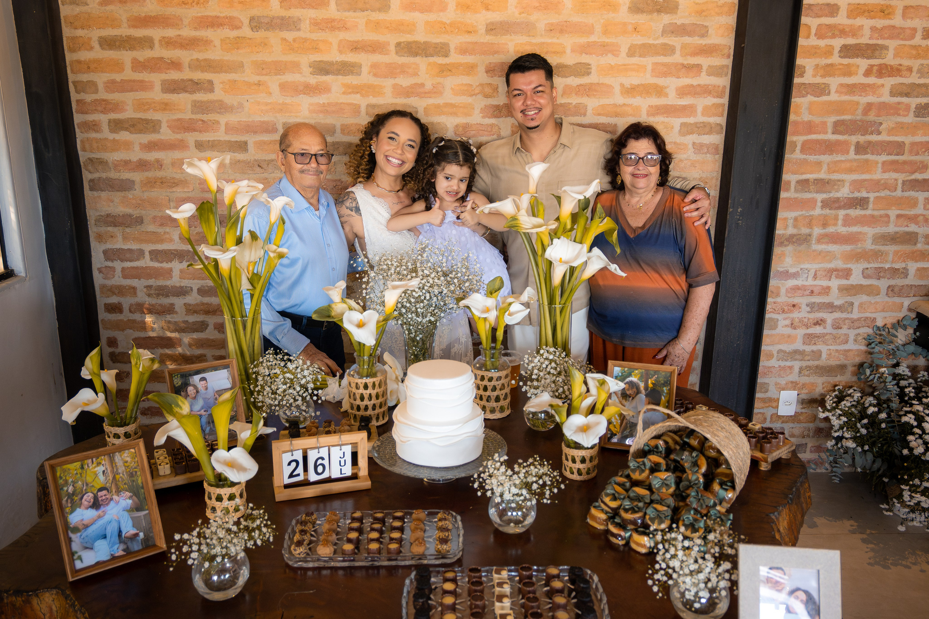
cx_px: 464
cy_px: 310
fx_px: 769
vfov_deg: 43.9
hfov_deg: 62.3
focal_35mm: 30
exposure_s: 1/160
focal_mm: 19.5
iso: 1000
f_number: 3.8
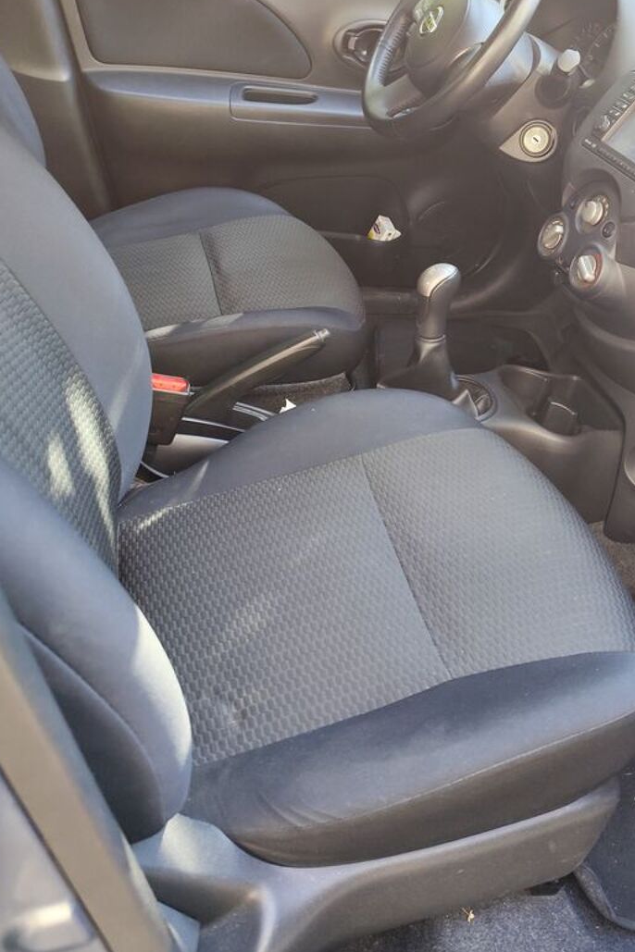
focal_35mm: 31
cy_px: 368
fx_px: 820
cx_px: 433
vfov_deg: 59.6
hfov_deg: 41.7
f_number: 1.65
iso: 160
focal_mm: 6.19
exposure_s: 1/100
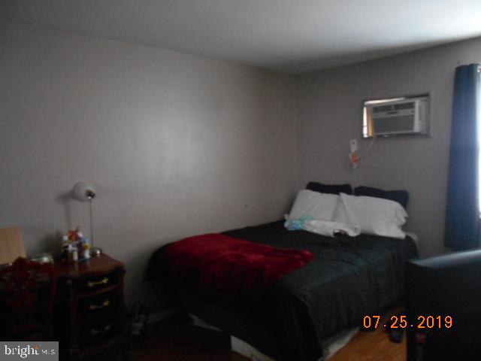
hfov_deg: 67.3
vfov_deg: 53.1
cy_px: 180
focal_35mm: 26
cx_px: 240
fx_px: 361
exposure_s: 1/15
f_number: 3.2
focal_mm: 4.6
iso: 450
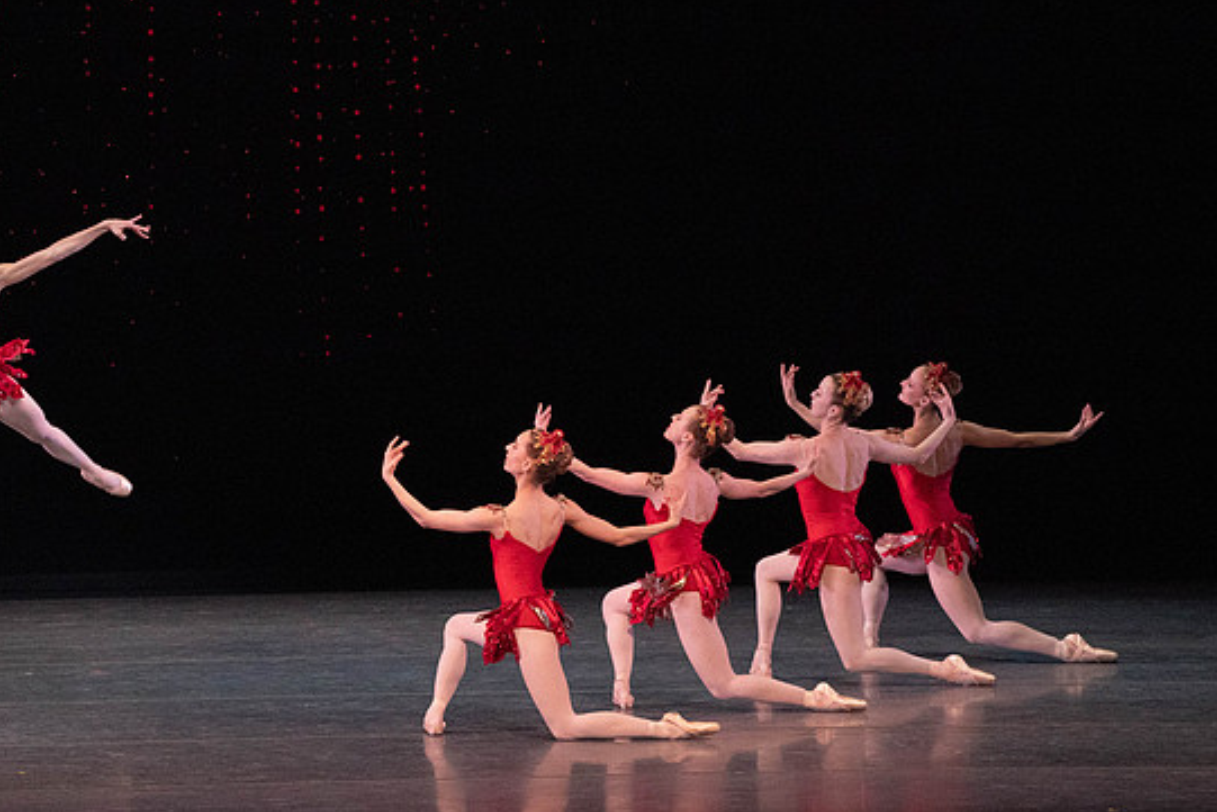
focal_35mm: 294
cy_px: 406
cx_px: 610
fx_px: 9941
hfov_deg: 7.0
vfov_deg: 4.7
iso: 16000
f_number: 11
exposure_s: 1/500
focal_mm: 274
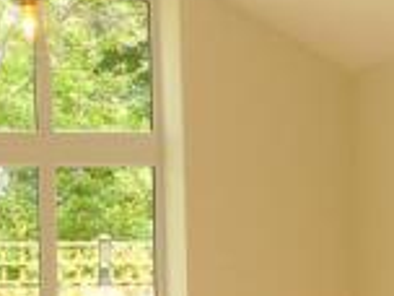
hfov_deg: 20.1
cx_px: 58
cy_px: 360
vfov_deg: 14.9
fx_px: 1093
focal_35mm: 96
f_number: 3.4
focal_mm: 4.4
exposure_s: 1/50
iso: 80
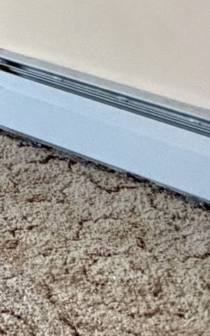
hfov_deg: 9.7
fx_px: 952
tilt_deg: -2.9
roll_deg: +2.0
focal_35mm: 104
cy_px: -291
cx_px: -414
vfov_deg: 16.4
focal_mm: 2.22
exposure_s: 1/104
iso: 320
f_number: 2.2
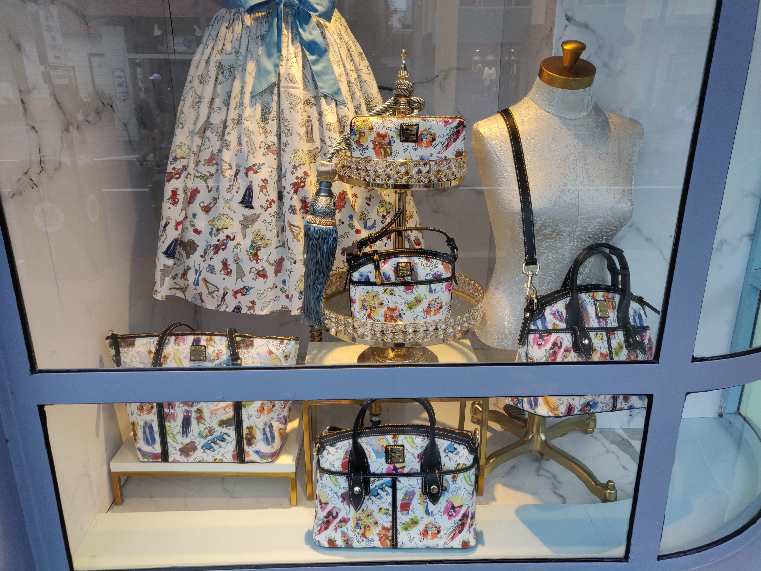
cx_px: 380
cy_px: 286
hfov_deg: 69.4
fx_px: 550
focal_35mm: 25
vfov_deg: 54.9
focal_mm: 4.25
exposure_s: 1/50
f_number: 1.7
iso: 160
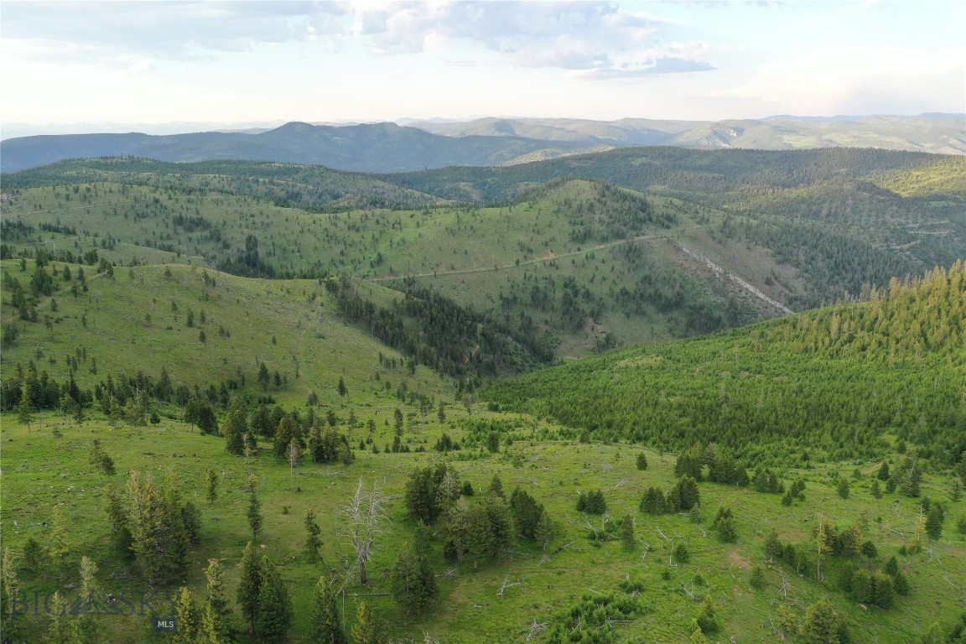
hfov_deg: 65.5
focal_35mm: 28
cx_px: 483
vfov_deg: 46.4
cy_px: 322
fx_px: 751
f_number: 4.5
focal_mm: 10.26
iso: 100
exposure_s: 1/120
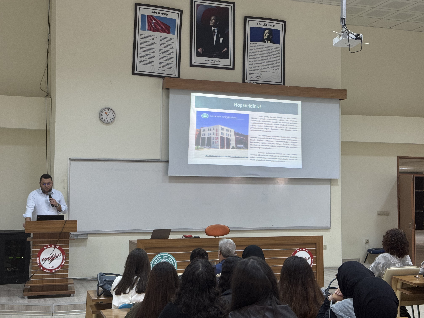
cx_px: 212
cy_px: 159
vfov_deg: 30.3
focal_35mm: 48
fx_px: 588
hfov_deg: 39.7
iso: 125
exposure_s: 1/50
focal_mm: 6.76
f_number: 1.78
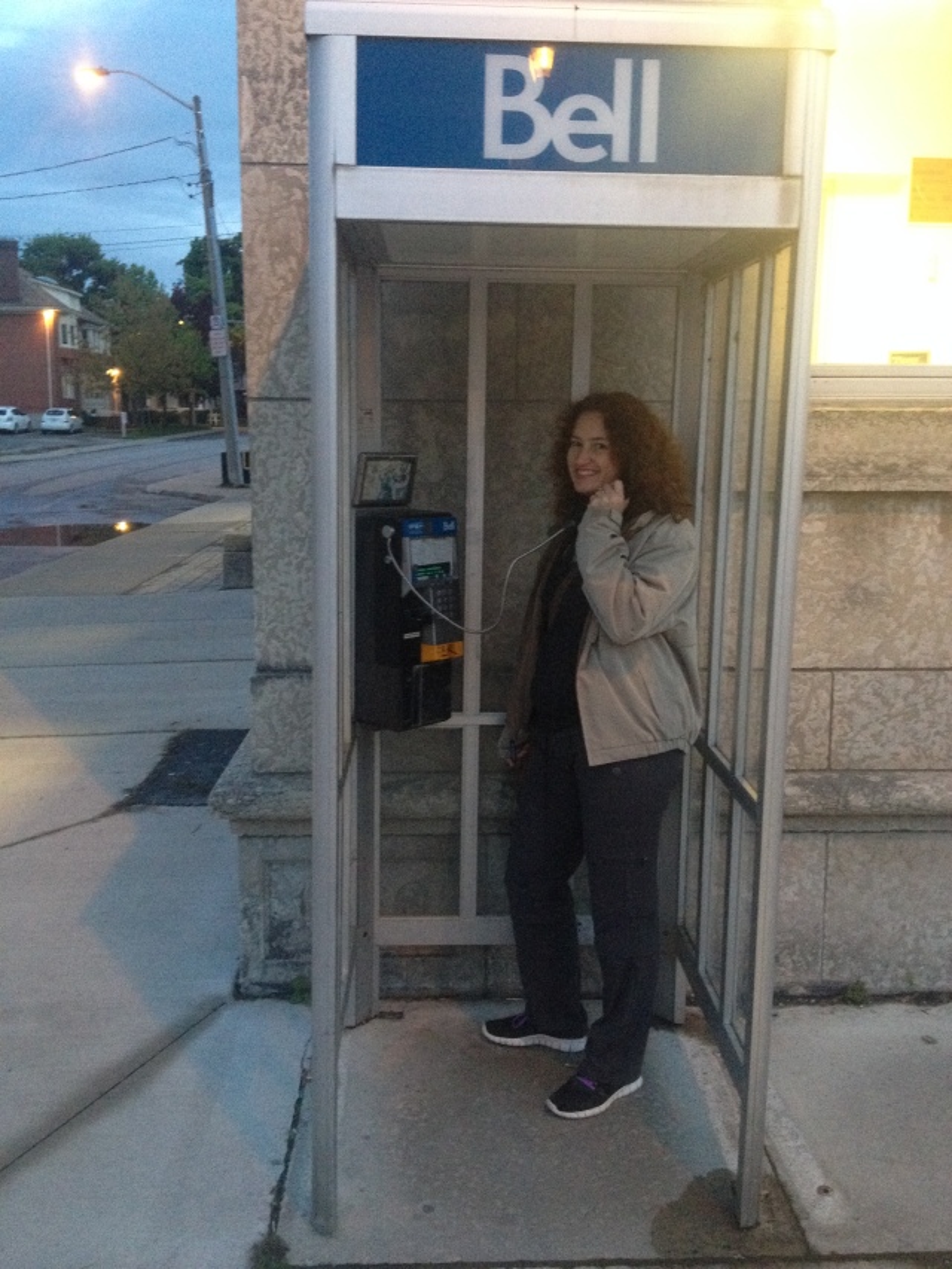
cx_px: 476
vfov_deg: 52.6
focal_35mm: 35
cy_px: 634
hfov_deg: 40.7
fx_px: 1283
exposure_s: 1/17
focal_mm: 4.28
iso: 400
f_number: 2.4
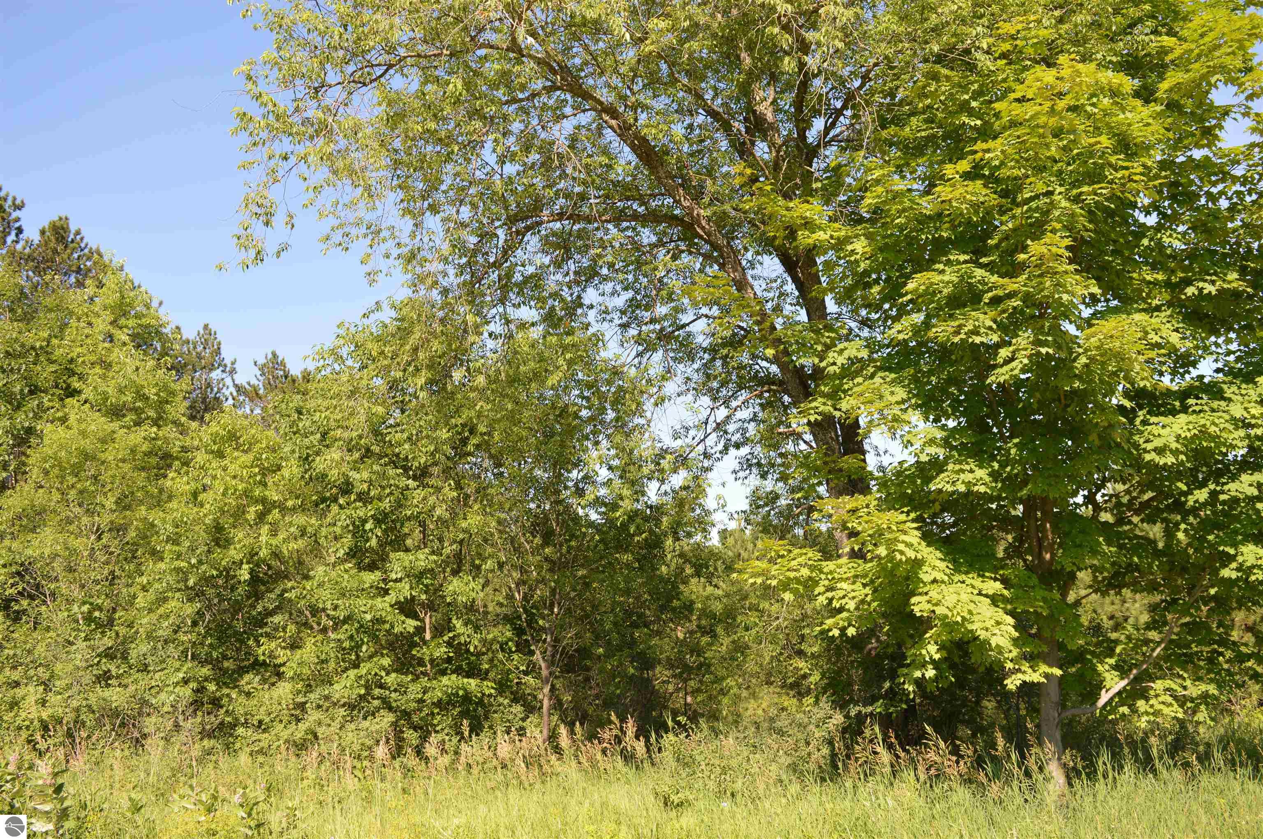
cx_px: 632
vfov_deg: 47.8
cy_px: 420
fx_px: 946
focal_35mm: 27
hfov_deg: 67.4
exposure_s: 1/200
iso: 100
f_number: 7.1
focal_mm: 18
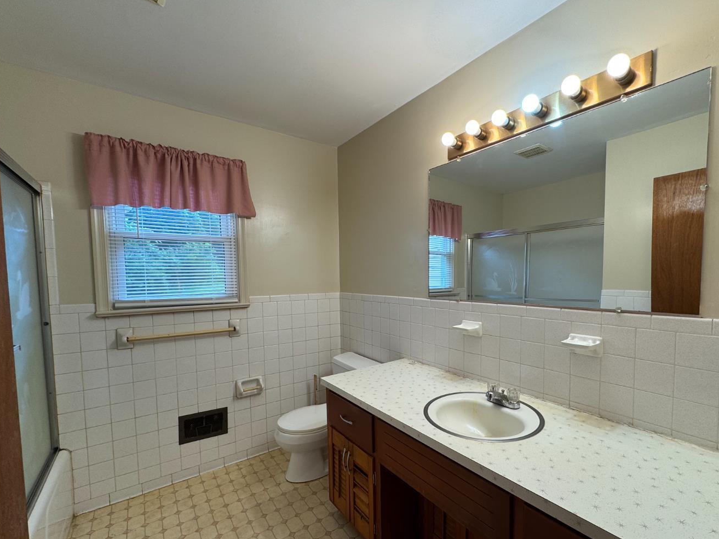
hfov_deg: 94.2
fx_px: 332
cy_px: 297
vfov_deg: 77.9
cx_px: 394
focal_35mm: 16
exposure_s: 1/120
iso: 80
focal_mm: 2.22
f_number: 2.2
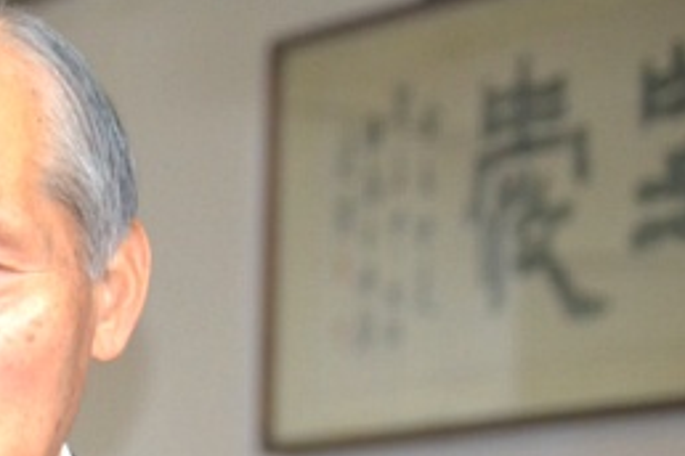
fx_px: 5004
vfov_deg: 5.2
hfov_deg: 7.8
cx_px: -48
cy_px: 374
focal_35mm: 263
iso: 2000
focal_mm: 78
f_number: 4.5
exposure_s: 1/60
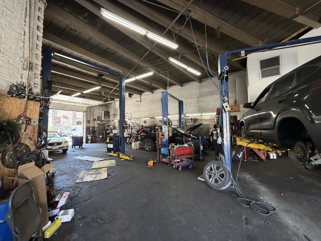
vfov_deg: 85.7
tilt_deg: +4.5
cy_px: 120
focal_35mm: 14
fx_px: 130
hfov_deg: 102.1
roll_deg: +2.5
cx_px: 160
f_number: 2.2
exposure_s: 1/67
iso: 320
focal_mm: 2.22
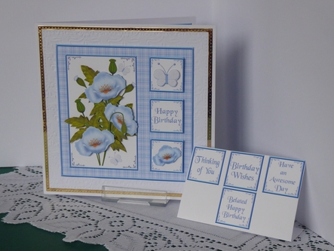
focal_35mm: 70
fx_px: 676
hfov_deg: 27.8
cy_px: 126
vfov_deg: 21.0
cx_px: 167
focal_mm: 11.7
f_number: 4.4
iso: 400
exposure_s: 1/40
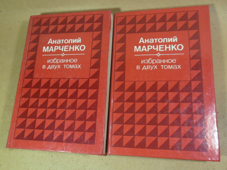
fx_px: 164
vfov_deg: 55.0
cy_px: 85
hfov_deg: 69.3
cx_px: 114
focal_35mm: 25
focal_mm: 4.5
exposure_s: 1/50
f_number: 3.2
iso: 125
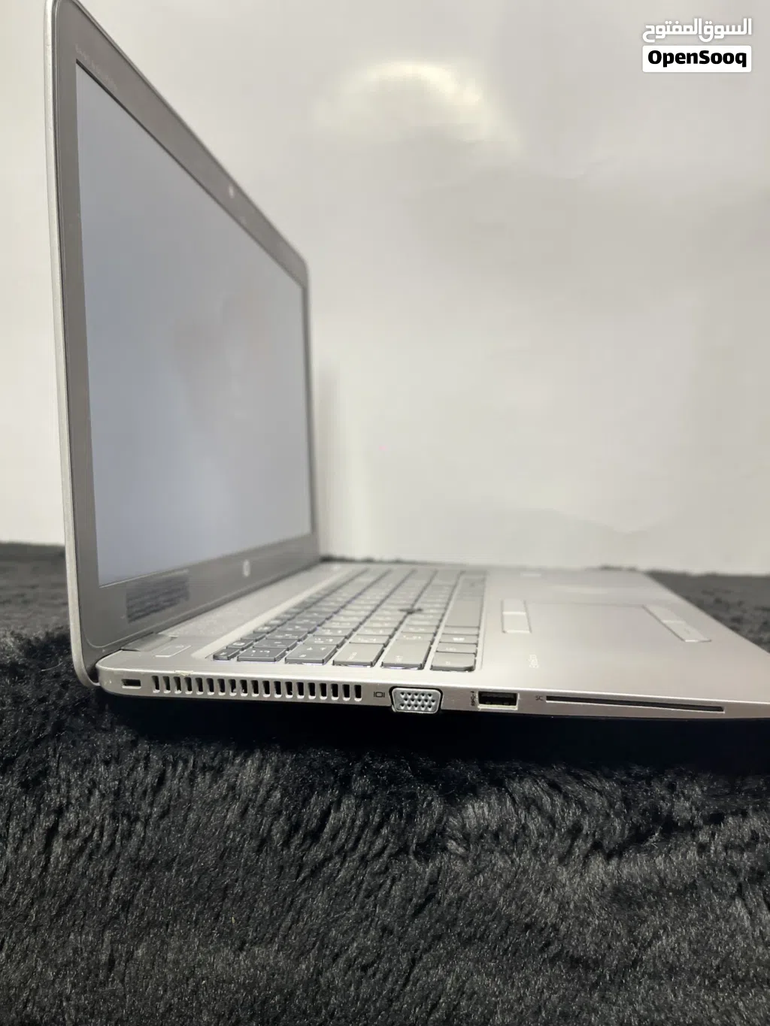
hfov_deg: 53.1
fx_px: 771
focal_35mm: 26
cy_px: 513
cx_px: 385
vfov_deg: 67.3
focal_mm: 5.1
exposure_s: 1/50
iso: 320
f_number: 1.6
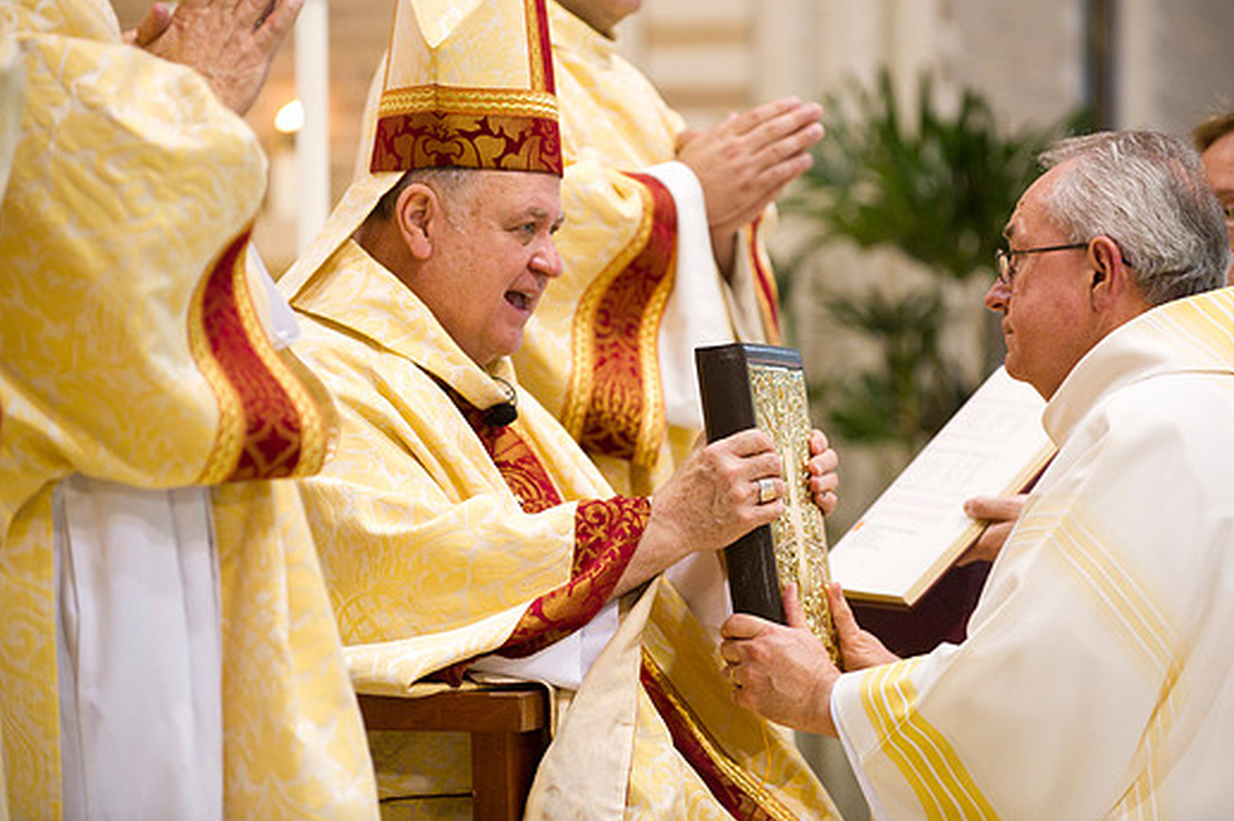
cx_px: 678
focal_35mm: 157
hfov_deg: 13.1
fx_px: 5378
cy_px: 372
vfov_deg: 8.7
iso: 2000
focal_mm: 140
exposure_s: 1/160
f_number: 2.8
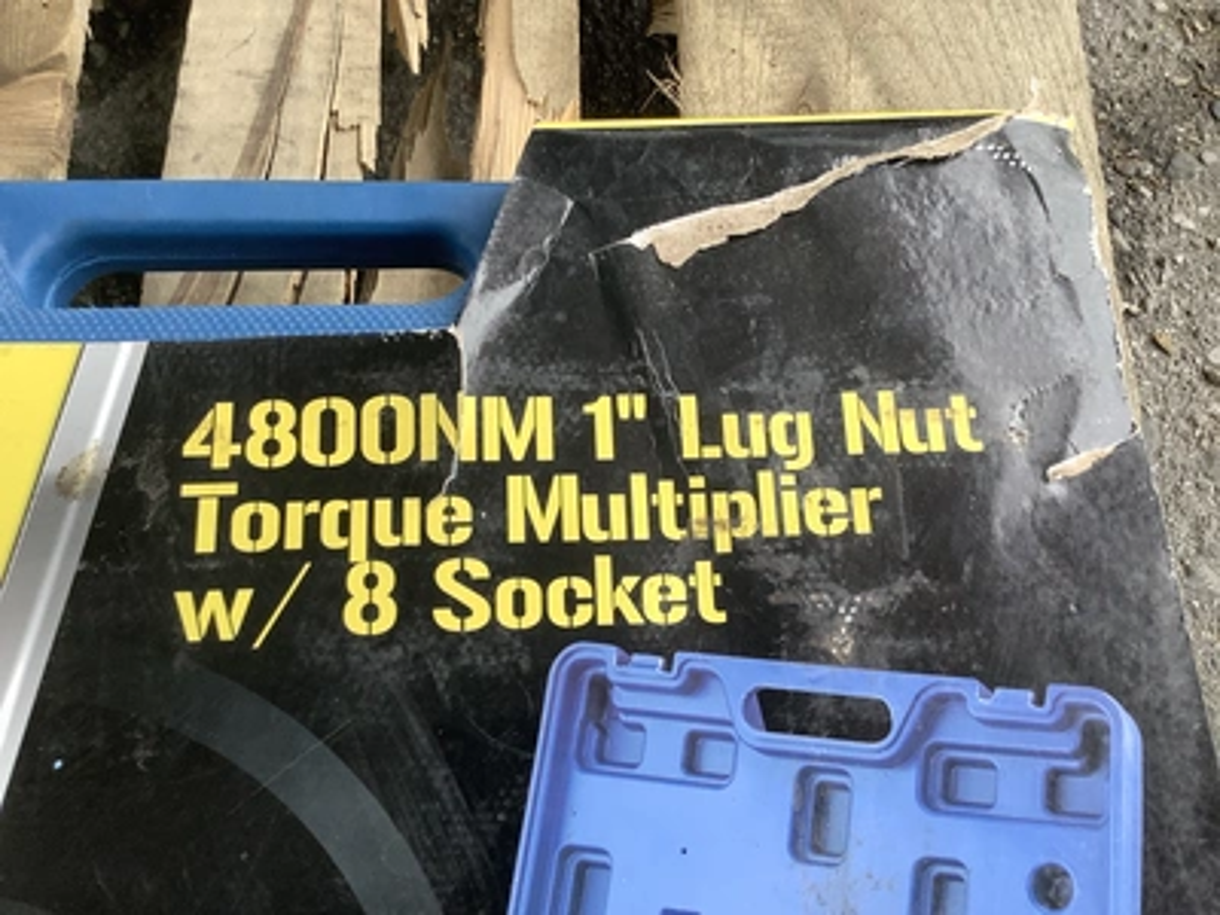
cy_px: 458
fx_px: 1093
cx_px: 610
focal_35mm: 31
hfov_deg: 58.4
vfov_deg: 45.4
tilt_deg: -74.1
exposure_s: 1/120
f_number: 2.4
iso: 64
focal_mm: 3.3
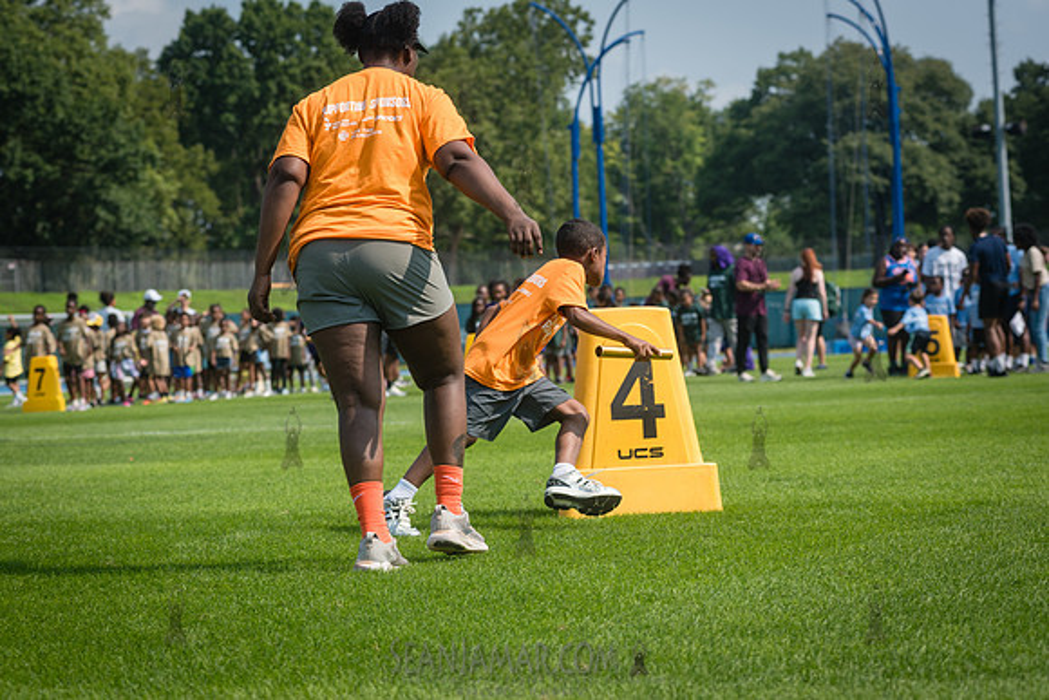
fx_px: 3076
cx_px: 524
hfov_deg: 19.4
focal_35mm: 106
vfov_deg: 13.0
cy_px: 350
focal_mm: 105
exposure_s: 1/640
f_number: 5.6
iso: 160
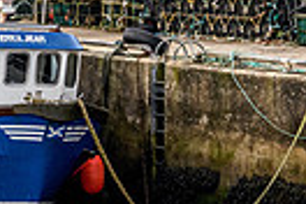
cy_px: -104
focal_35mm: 231
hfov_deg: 8.5
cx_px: -273
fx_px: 1963
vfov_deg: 5.9
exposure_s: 1/640
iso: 800
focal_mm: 50
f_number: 10
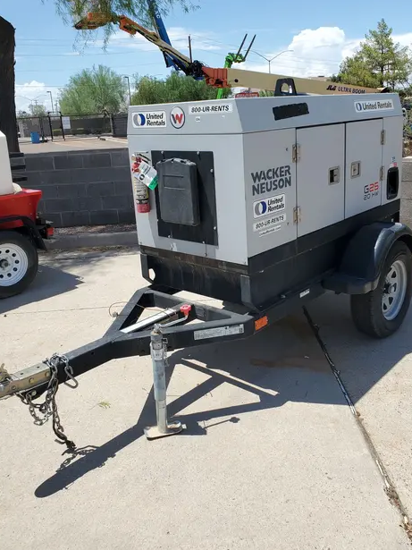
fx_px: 492
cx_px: 219
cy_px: 226
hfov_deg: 45.4
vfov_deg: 58.0
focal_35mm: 31
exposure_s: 1/1384
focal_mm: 4.3
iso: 50
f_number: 2.4
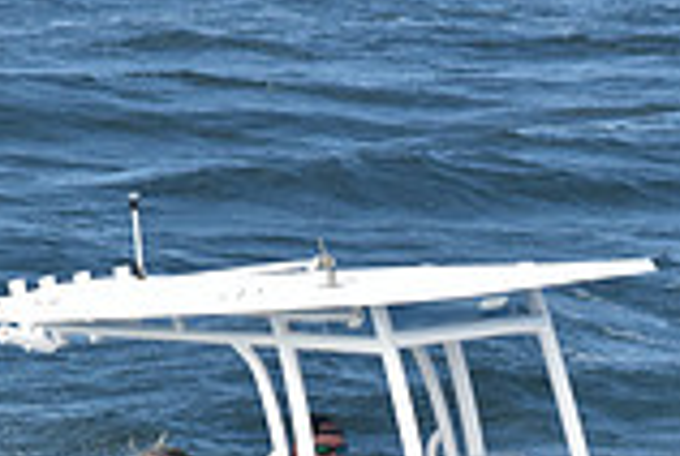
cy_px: 725
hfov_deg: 2.7
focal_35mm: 769
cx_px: 413
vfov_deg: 1.8
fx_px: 14553
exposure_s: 1/1000
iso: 400
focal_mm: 140
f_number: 9.5
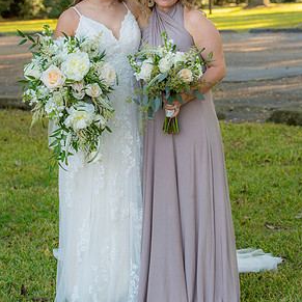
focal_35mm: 105
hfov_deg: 16.6
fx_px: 1036
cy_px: 120
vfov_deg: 16.6
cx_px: 154
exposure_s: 1/500
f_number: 6.3
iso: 1250
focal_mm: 80
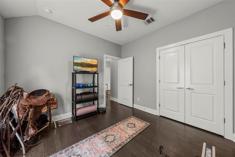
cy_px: 78
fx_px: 78
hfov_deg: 112.6
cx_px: 118
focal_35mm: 12
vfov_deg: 90.1
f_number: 10
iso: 1250
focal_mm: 12
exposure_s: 1/13
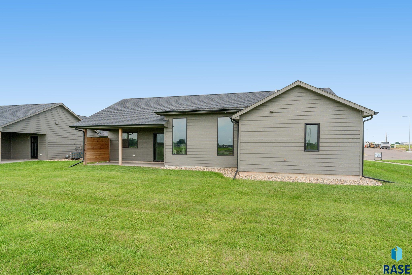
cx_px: 206
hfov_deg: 84.8
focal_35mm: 20
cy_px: 138
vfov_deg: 62.7
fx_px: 225
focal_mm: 19.7
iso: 400
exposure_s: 1/640
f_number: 8
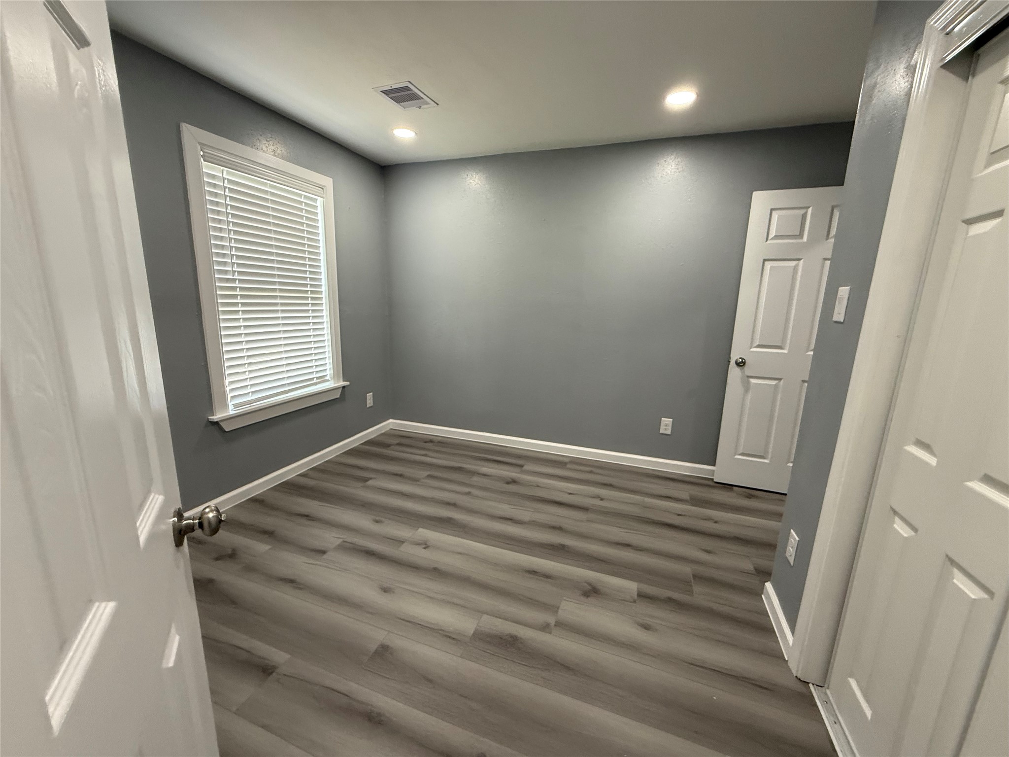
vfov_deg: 85.7
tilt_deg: -8.2
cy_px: 378
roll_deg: -0.6
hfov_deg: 102.1
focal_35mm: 14
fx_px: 408
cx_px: 504
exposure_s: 1/120
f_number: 2.2
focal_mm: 2.22
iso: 320
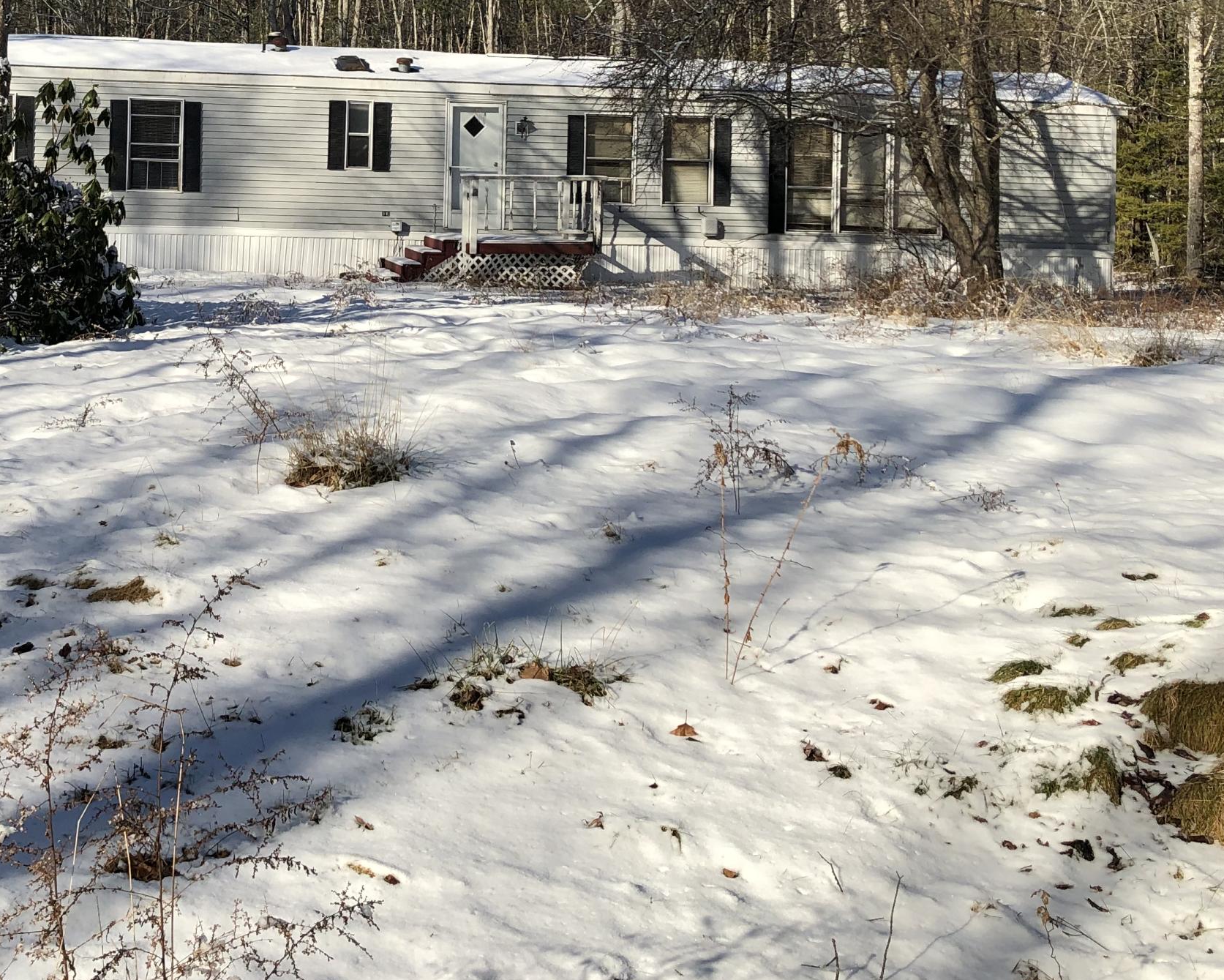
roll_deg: -1.8
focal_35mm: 49
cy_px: 202
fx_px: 1775
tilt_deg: +2.7
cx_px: 382
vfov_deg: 30.1
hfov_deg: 37.5
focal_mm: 3.99
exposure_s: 1/2288
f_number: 1.8
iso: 20
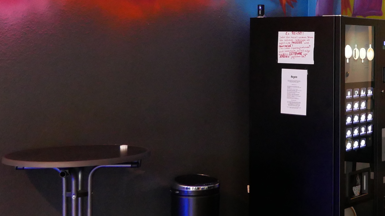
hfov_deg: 27.9
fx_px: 704
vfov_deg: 17.3
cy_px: 36
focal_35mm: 69
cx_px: 424
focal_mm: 12
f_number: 3.5
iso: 2000
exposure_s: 1/60
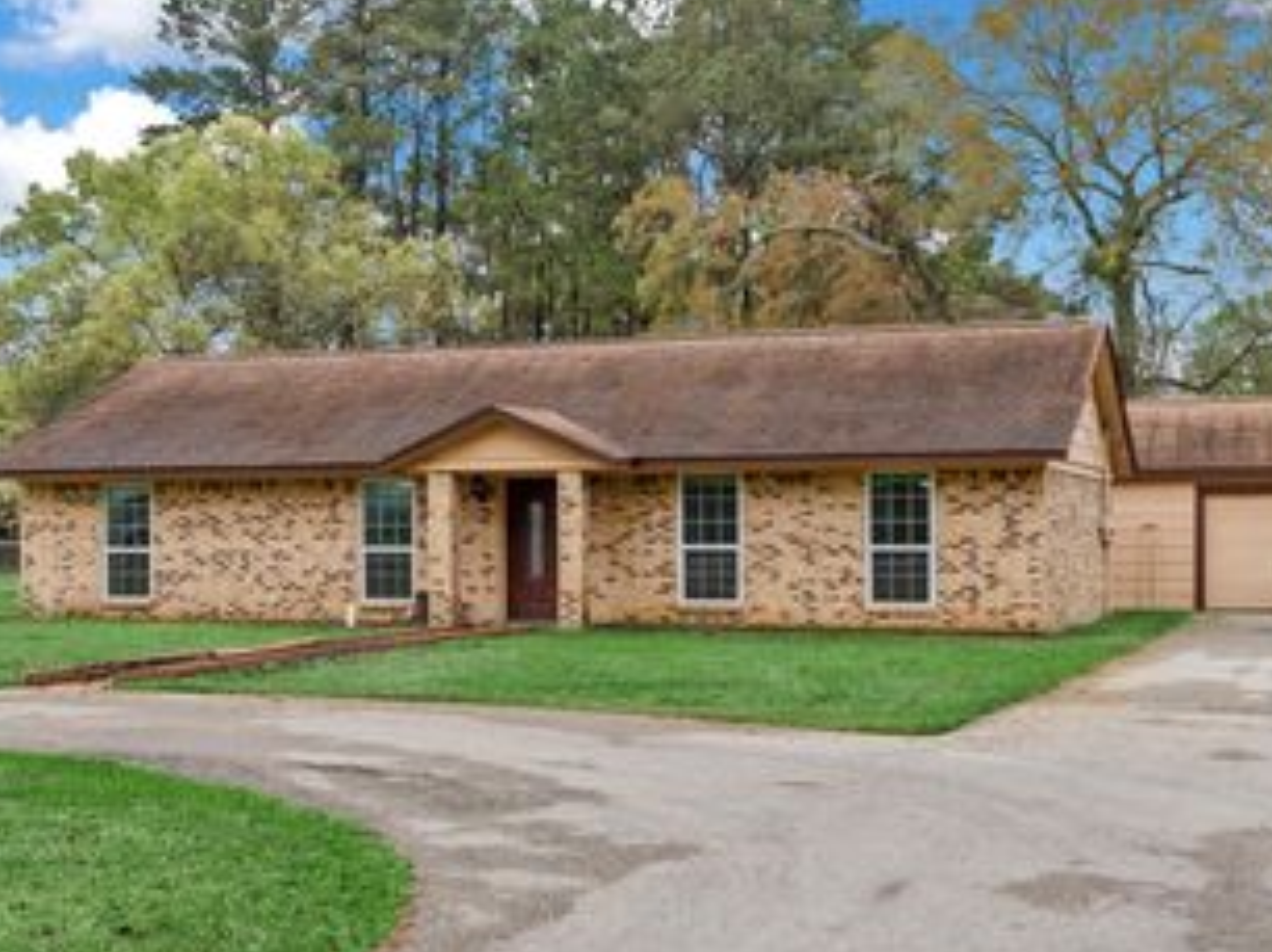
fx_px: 2019
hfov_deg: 34.8
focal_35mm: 55
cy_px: 555
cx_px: 503
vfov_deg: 26.5
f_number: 7.1
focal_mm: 35
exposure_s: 1/160
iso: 100
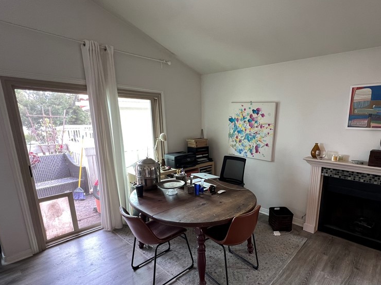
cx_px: 235
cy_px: 166
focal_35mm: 18
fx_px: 198
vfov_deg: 71.1
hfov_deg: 86.3
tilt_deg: -12.7
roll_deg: -0.9
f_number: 1.8
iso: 200
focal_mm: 1.57
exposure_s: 1/60
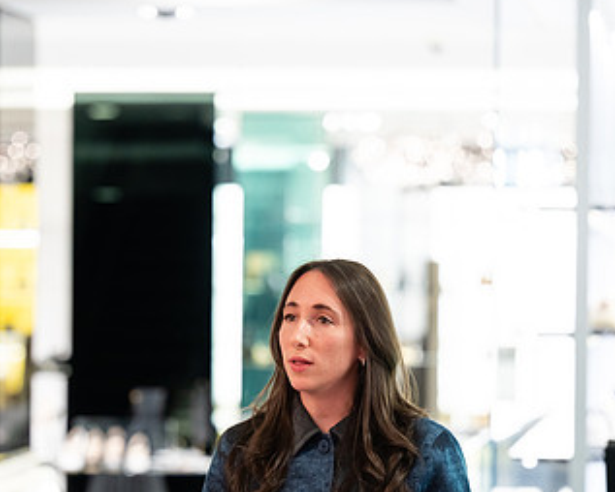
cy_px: 360
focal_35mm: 203
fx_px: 3697
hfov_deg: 9.5
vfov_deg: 7.6
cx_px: 299
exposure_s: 1/160
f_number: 3.2
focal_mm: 115
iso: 1250
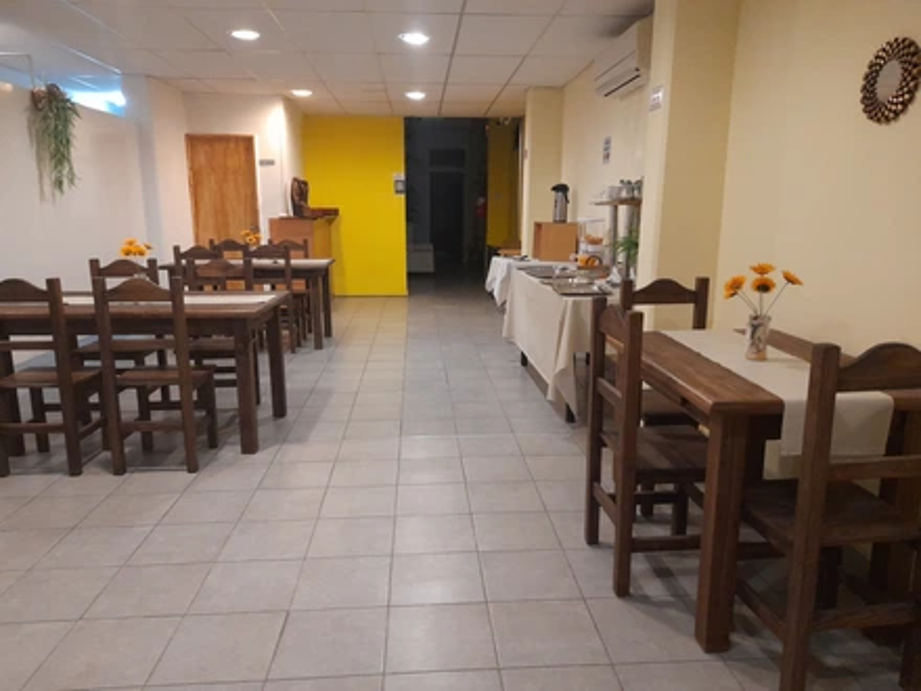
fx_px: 665
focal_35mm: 25
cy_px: 346
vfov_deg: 54.9
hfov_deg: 69.4
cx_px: 460
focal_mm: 4.6
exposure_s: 1/50
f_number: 2
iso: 400
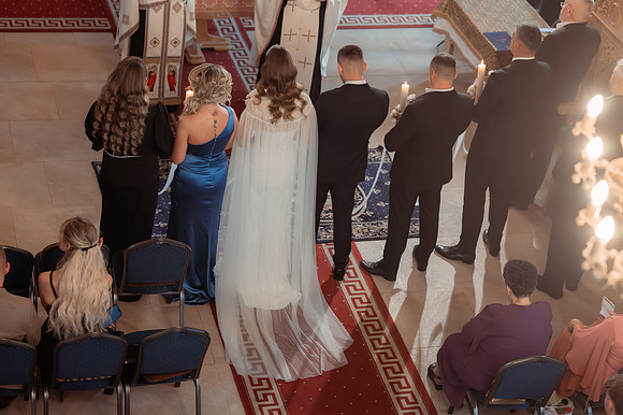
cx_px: 312
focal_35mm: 85
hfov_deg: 23.9
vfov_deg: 16.1
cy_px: 208
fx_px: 1470
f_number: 2.8
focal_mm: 85
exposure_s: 1/250
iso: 3200
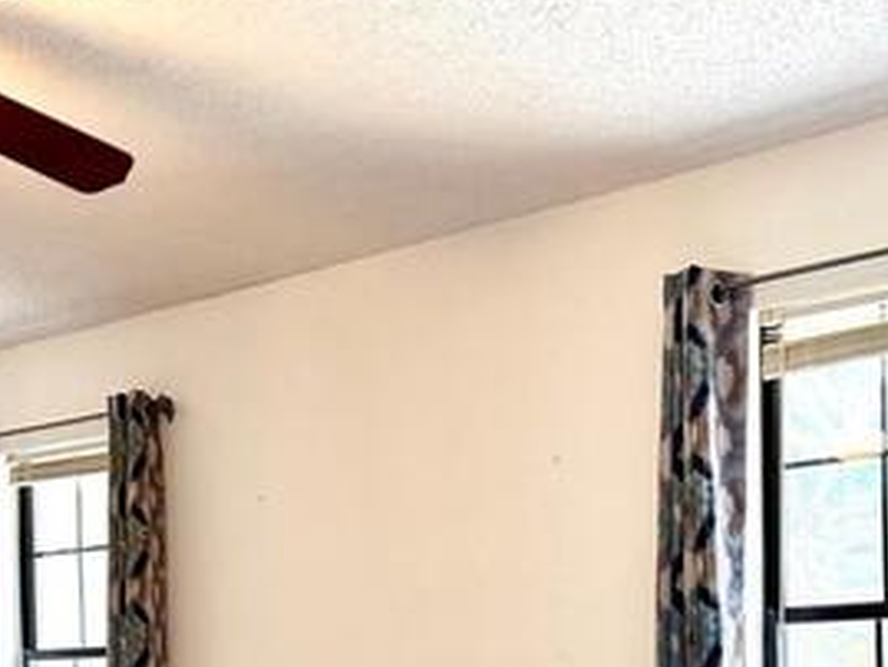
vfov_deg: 24.3
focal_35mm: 57
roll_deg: +1.4
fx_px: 1463
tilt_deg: +0.2
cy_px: 693
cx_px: 548
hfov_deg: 33.6
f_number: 1.78
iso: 200
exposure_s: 1/120
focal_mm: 6.76
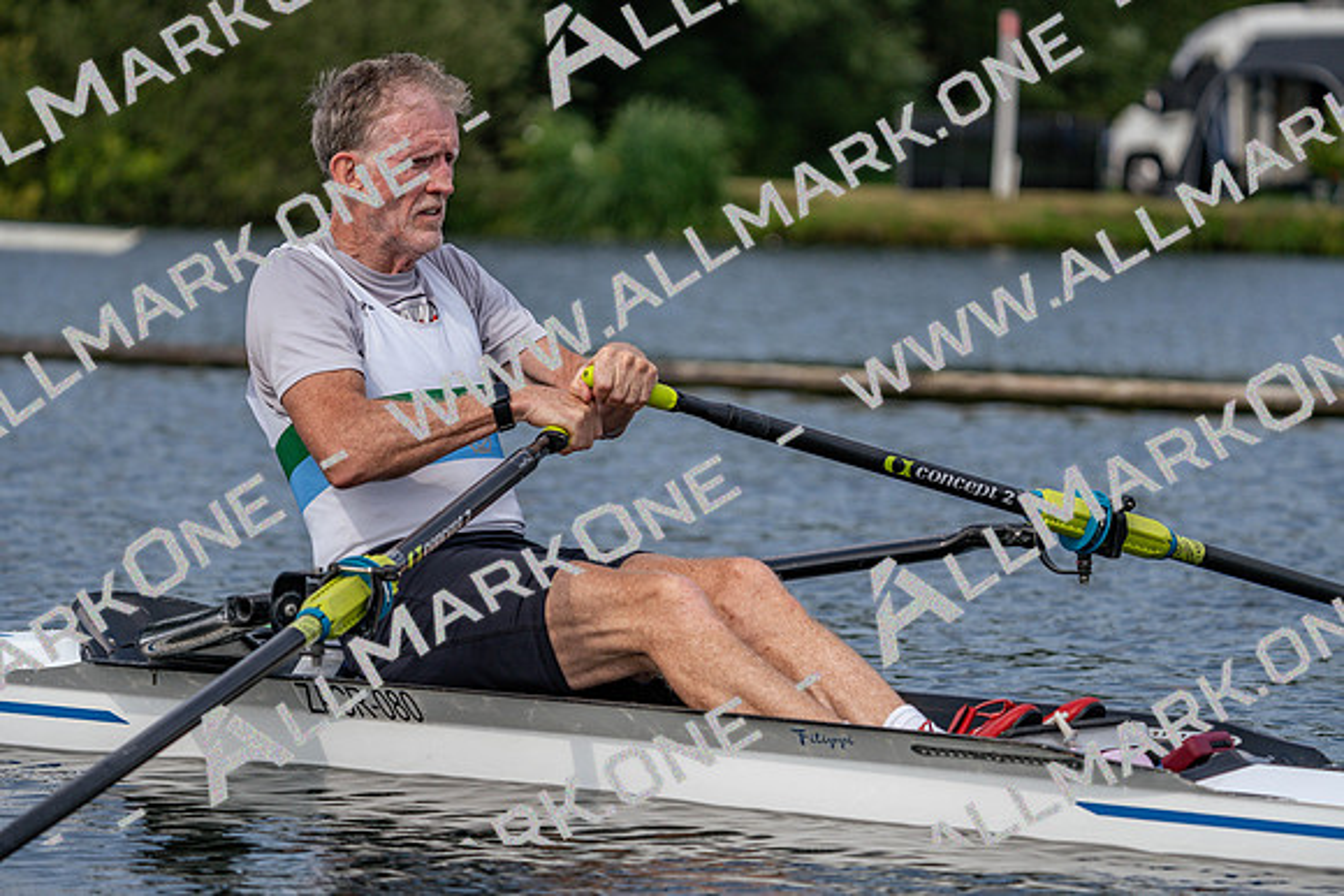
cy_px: 448
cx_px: 672
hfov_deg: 10.3
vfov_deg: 6.9
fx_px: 7468
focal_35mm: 200
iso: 250
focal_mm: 200
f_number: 5.6
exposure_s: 1/1600
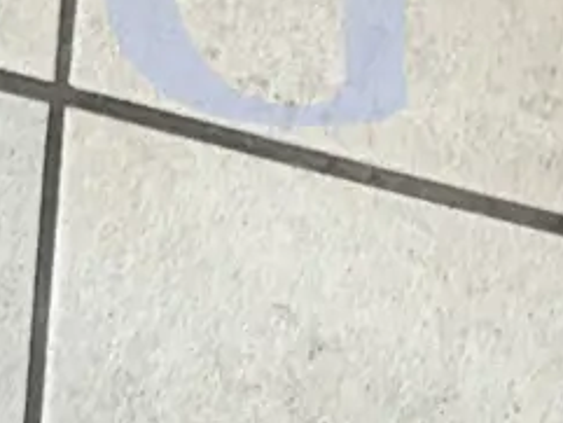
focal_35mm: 207
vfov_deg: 6.1
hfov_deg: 8.5
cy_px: -1220
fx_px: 3368
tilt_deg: -44.6
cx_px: -909
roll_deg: +2.6
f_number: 1.6
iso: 250
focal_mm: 5.96
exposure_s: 1/60
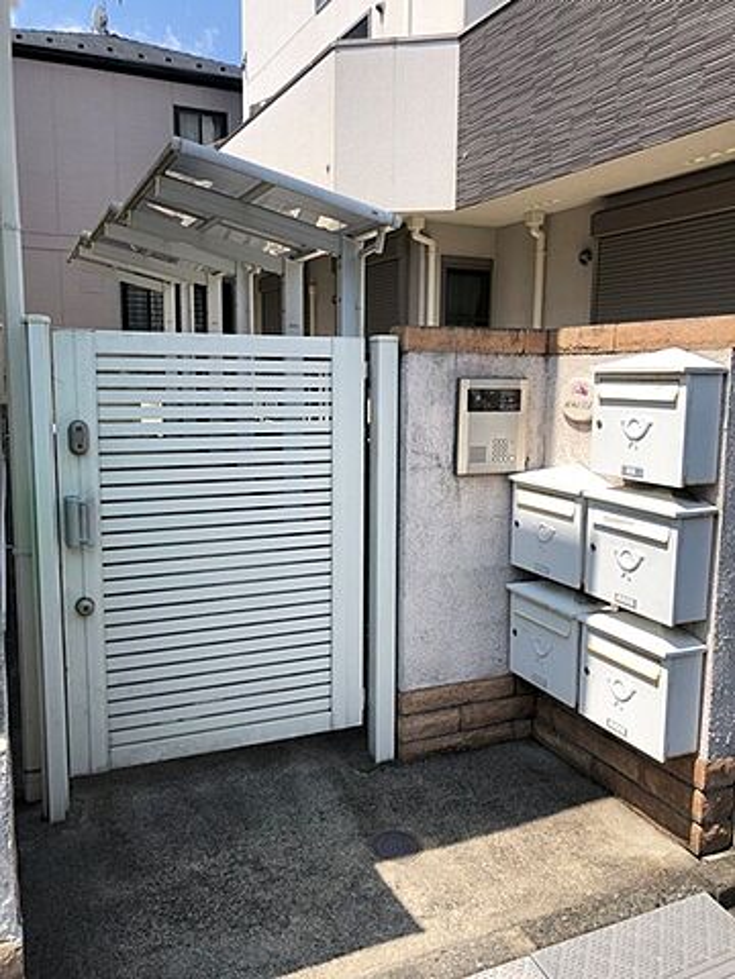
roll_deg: +0.5
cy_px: 490
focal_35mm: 28
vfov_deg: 63.4
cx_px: 368
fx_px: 793
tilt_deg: -7.9
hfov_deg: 49.7
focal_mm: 4
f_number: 1.8
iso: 20
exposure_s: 1/1517
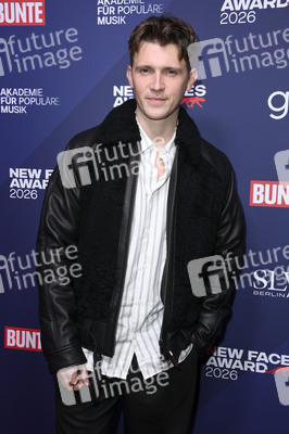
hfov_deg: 28.0
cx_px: 144
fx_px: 579
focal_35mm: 48
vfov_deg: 41.1
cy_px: 217
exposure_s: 1/250
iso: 800
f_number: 5.6
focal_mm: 48
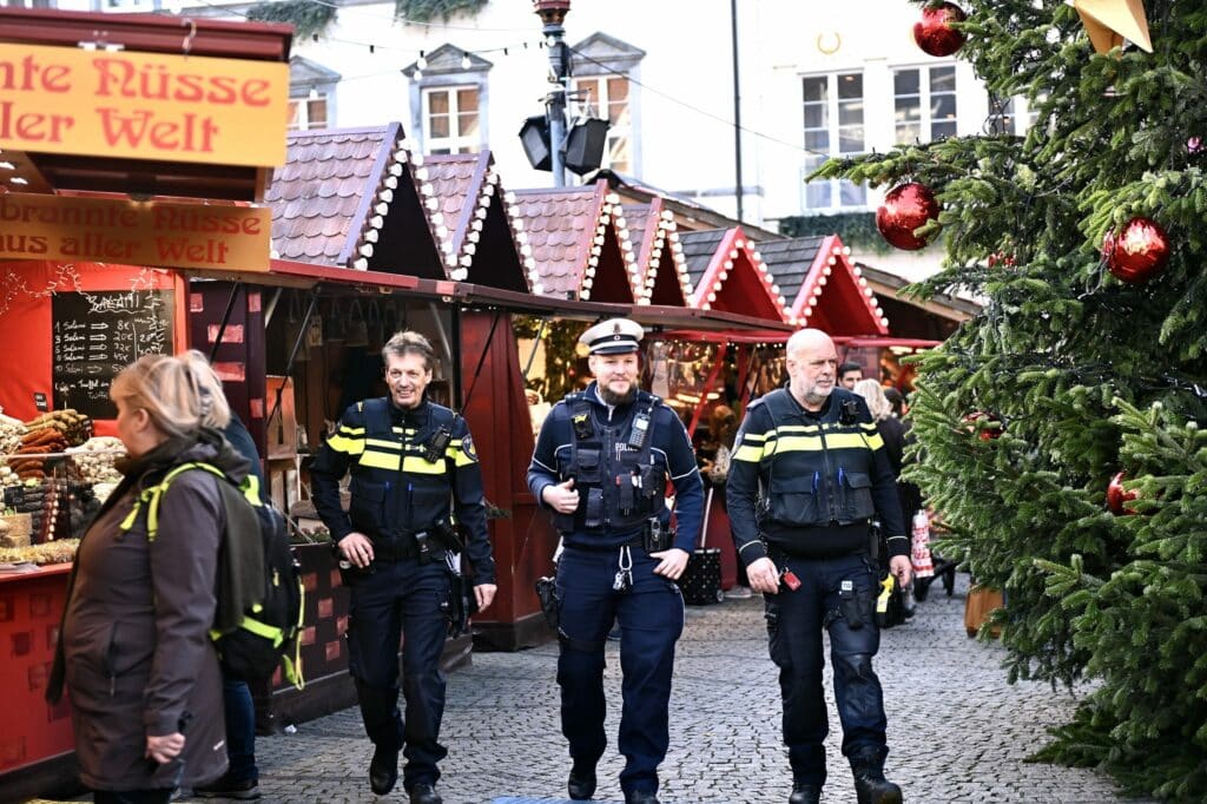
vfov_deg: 19.4
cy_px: 402
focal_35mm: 70
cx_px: 604
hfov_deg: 28.9
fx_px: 2346
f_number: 2.8
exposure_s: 1/160
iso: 320
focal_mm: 70
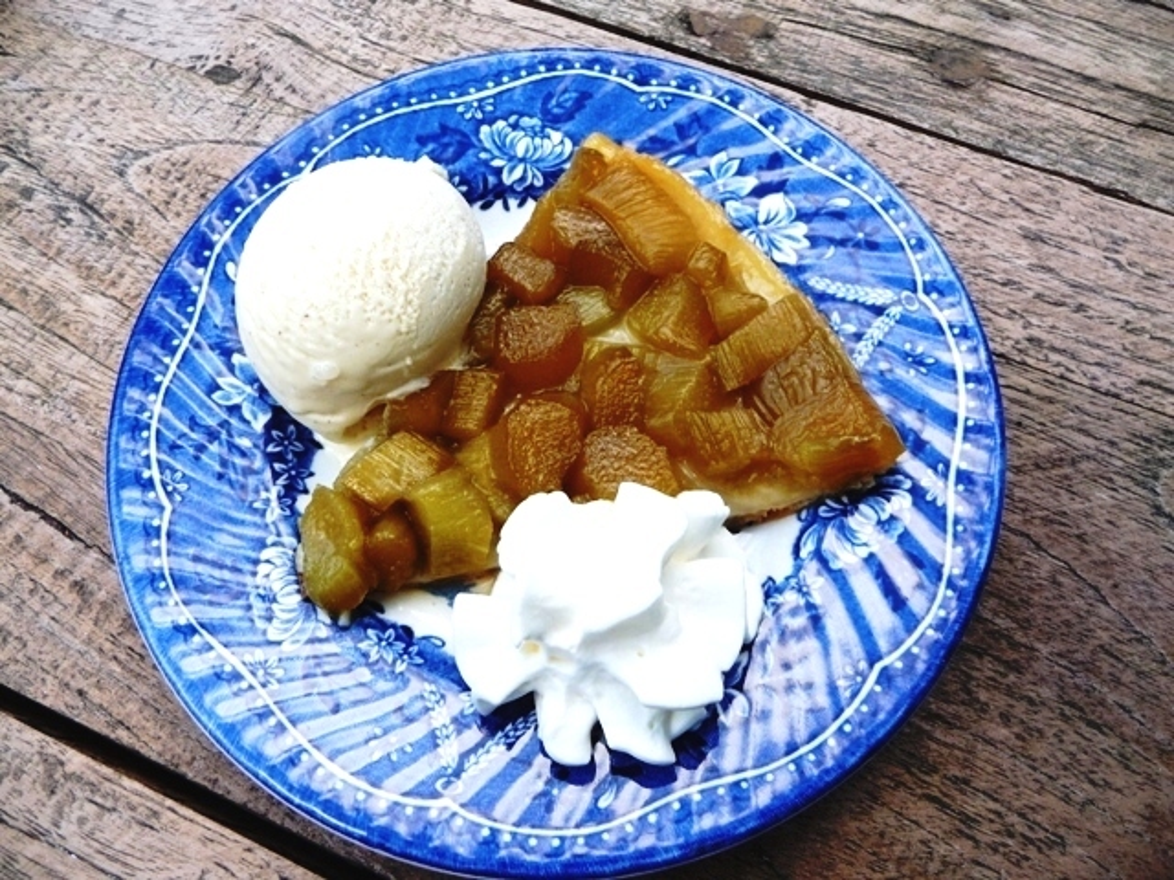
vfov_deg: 49.7
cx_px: 587
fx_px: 950
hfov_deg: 63.4
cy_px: 440
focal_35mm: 28
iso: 100
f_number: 3.3
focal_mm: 4.7
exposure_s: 1/100
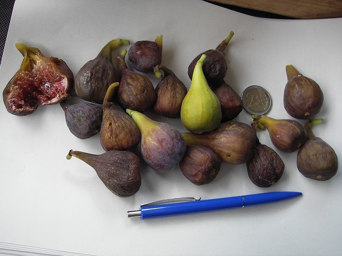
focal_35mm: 38
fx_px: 375
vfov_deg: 37.7
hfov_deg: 49.0
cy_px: 128
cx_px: 171
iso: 50
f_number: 3.3
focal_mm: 6.3
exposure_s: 1/50
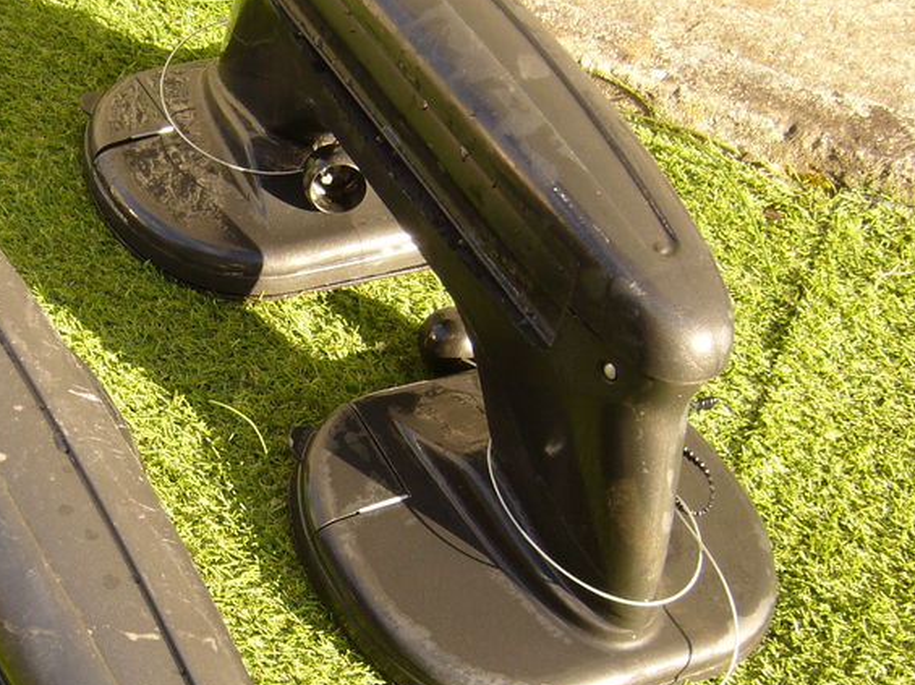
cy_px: 484
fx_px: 1638
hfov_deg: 30.7
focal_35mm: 62
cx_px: 223
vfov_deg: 23.5
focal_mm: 5.8
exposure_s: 1/160
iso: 80
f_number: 2.8
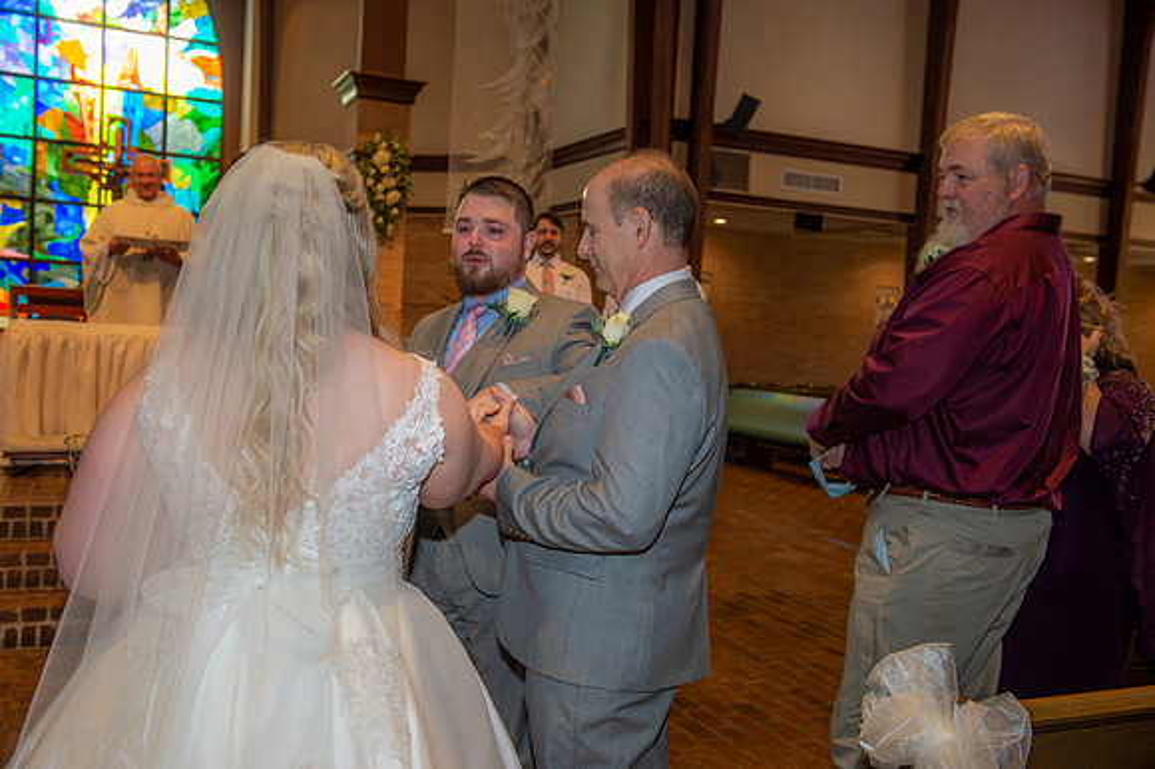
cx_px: 578
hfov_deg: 54.5
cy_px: 384
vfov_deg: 37.8
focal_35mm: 35
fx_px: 1122
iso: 640
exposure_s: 1/100
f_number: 5
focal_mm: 35
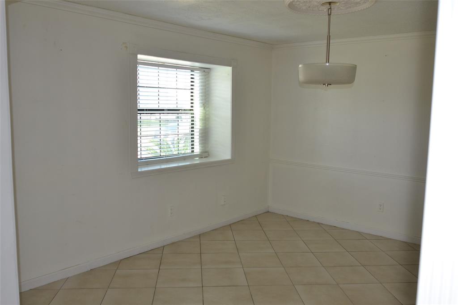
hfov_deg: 61.9
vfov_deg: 43.6
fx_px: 382
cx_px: 229
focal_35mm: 30
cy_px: 152
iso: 400
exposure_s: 1/100
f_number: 4
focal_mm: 20
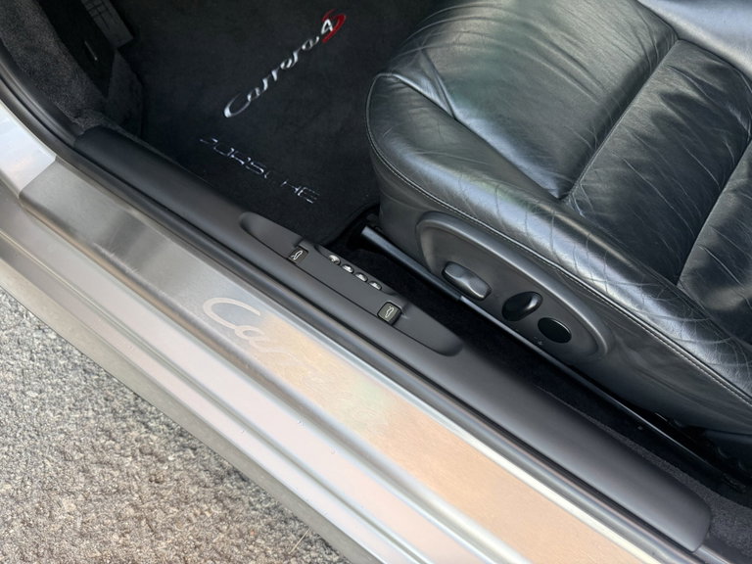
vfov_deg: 56.8
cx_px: 376
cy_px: 282
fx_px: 521
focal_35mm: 24
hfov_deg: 71.6
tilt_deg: -59.3
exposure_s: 1/60
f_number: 1.78
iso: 200
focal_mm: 6.76
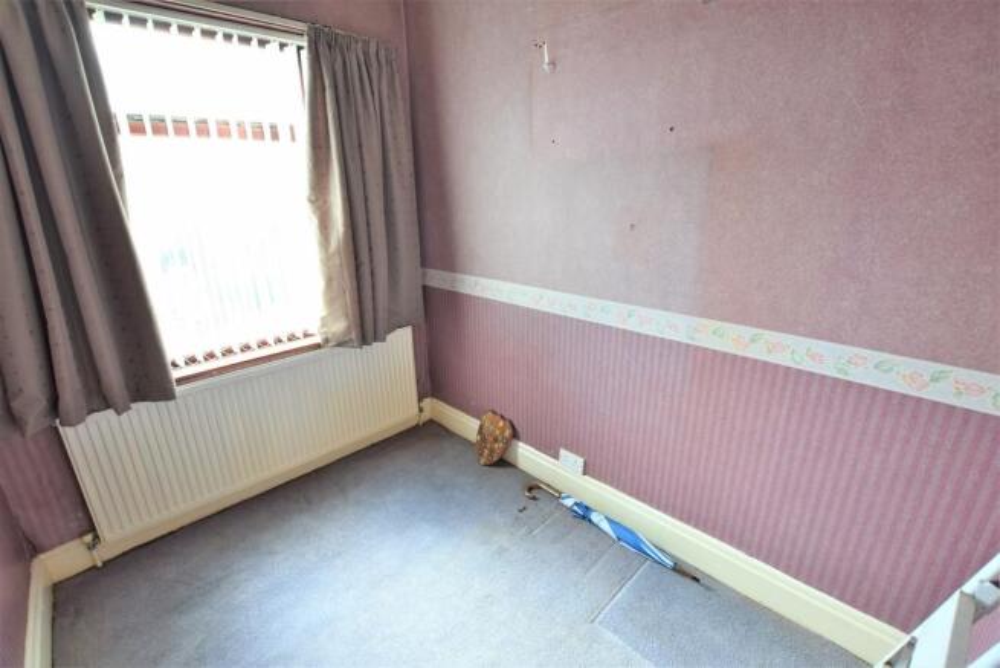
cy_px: 334
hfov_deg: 100.4
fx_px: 417
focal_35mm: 15
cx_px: 500
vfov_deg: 77.4
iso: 160
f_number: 5
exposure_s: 1/20
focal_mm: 10
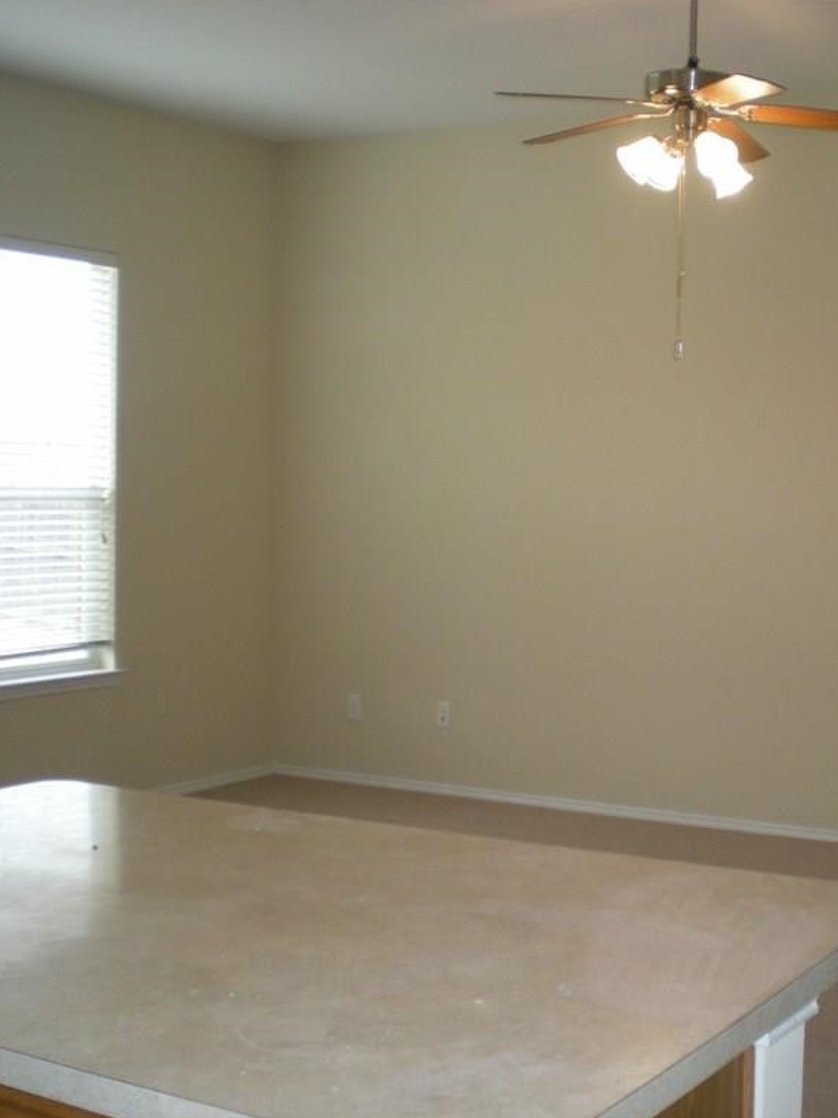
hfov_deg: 28.2
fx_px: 1647
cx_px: 604
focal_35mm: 51
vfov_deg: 37.5
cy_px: 558
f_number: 3.1
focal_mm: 6.3
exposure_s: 1/57.5
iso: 159
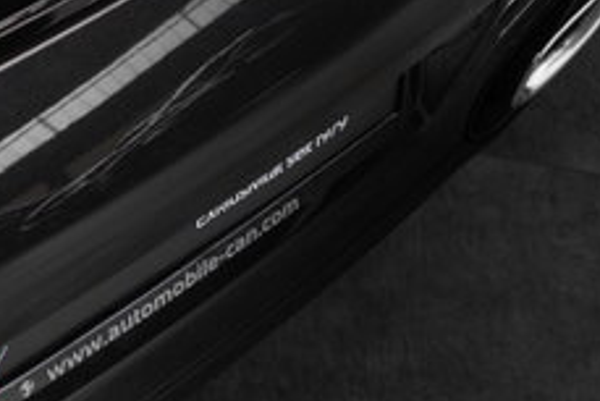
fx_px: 1568
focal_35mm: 94
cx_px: -202
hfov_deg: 19.8
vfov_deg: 13.5
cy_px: -246
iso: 500
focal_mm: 28
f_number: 4
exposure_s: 1/40
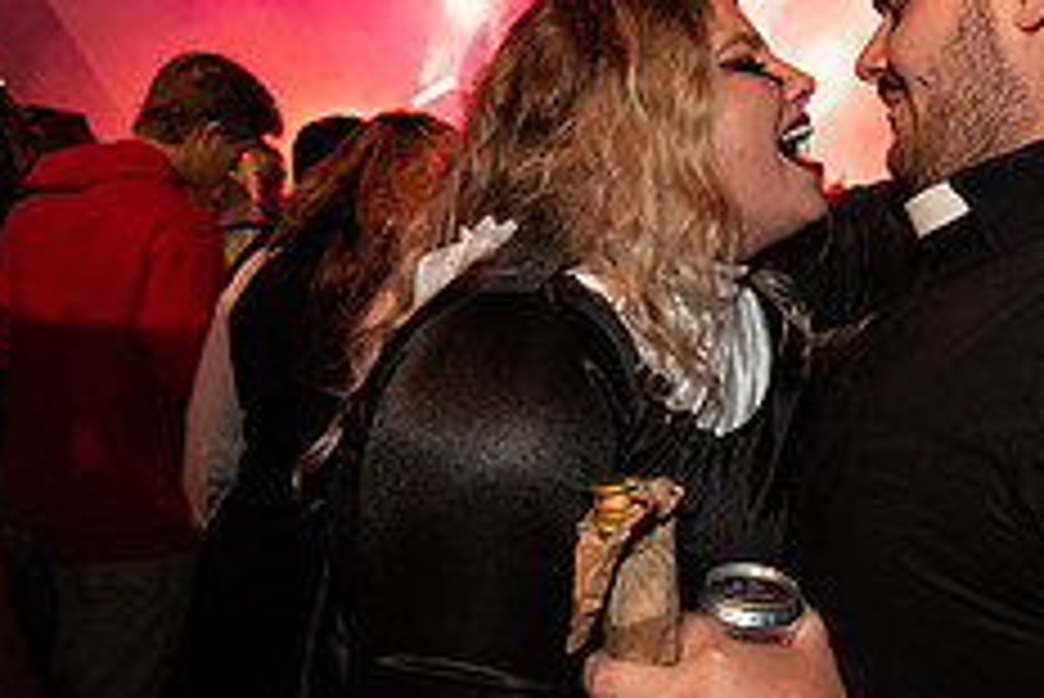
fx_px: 1016
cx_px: 882
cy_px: 259
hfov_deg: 50.0
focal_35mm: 35
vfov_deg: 37.7
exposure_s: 1/60
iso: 2000
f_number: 3.5
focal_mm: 14
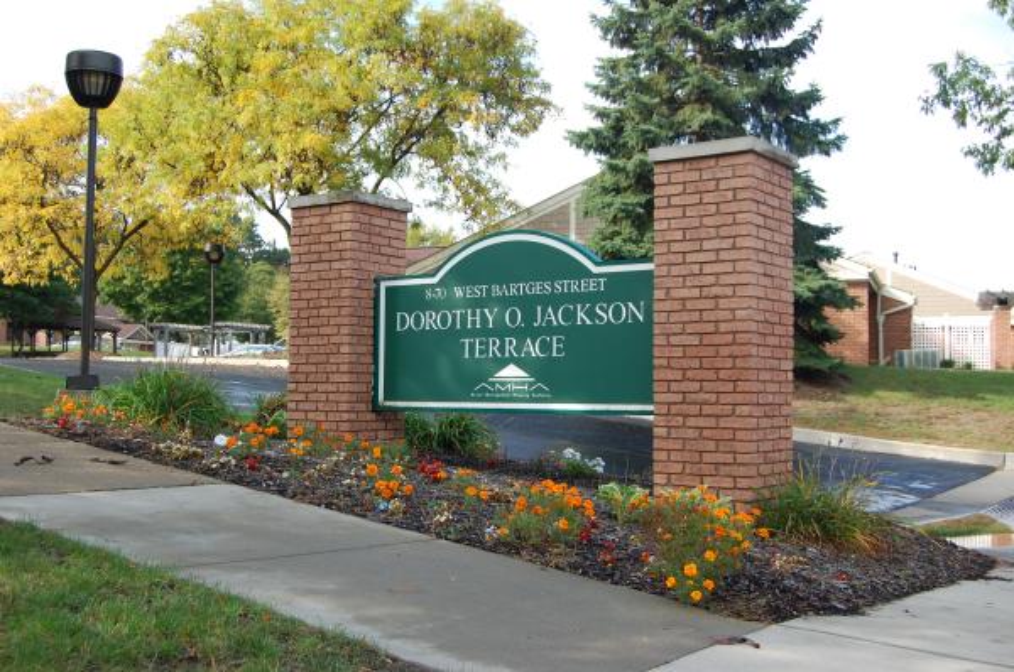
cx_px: 507
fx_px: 1097
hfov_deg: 49.6
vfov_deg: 34.1
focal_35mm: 39
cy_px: 336
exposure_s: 1/160
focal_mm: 26
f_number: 6.3
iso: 200
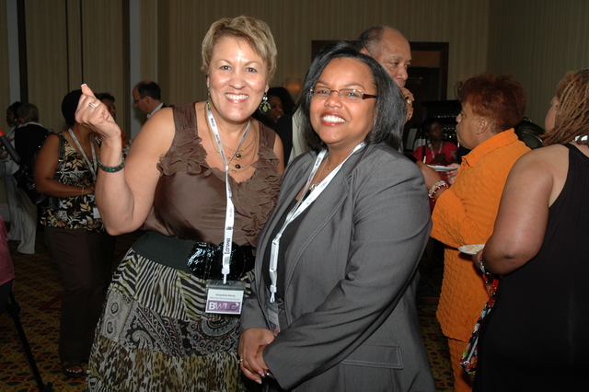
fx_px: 613
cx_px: 294
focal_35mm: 38
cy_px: 196
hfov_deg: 51.3
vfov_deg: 35.5
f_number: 4
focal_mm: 25
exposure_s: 1/60
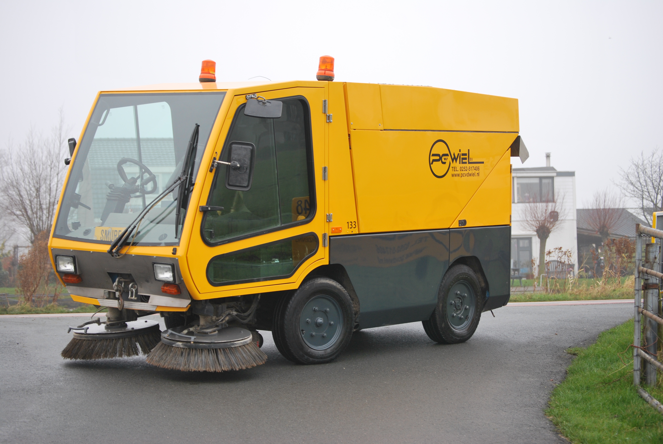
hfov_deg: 24.6
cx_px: 332
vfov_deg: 16.6
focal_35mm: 82
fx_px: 1521
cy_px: 222
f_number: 4.5
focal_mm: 55
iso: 200
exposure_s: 1/80
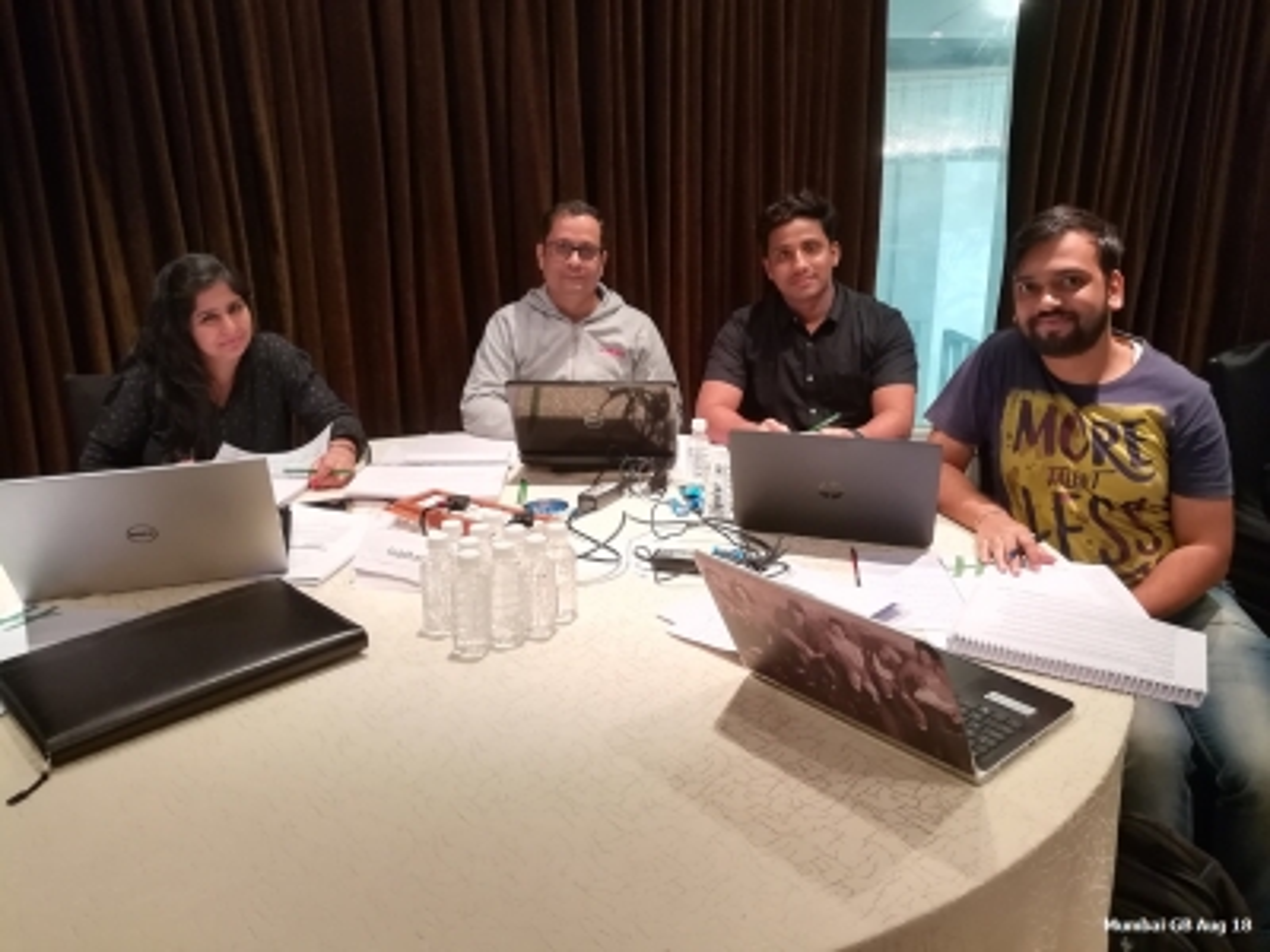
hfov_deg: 67.3
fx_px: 954
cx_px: 635
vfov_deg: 53.1
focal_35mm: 26
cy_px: 476
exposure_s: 1/20
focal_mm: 3.83
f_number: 2.2
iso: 500
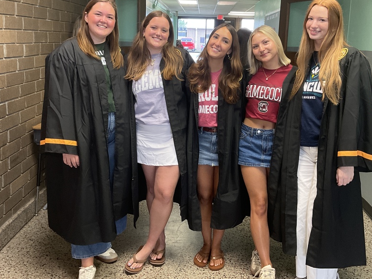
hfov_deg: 49.0
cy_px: 110
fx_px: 408
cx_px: 192
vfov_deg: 37.6
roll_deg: -1.6
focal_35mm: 38
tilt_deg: -9.0
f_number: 1.8
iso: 64
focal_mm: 3
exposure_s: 1/60
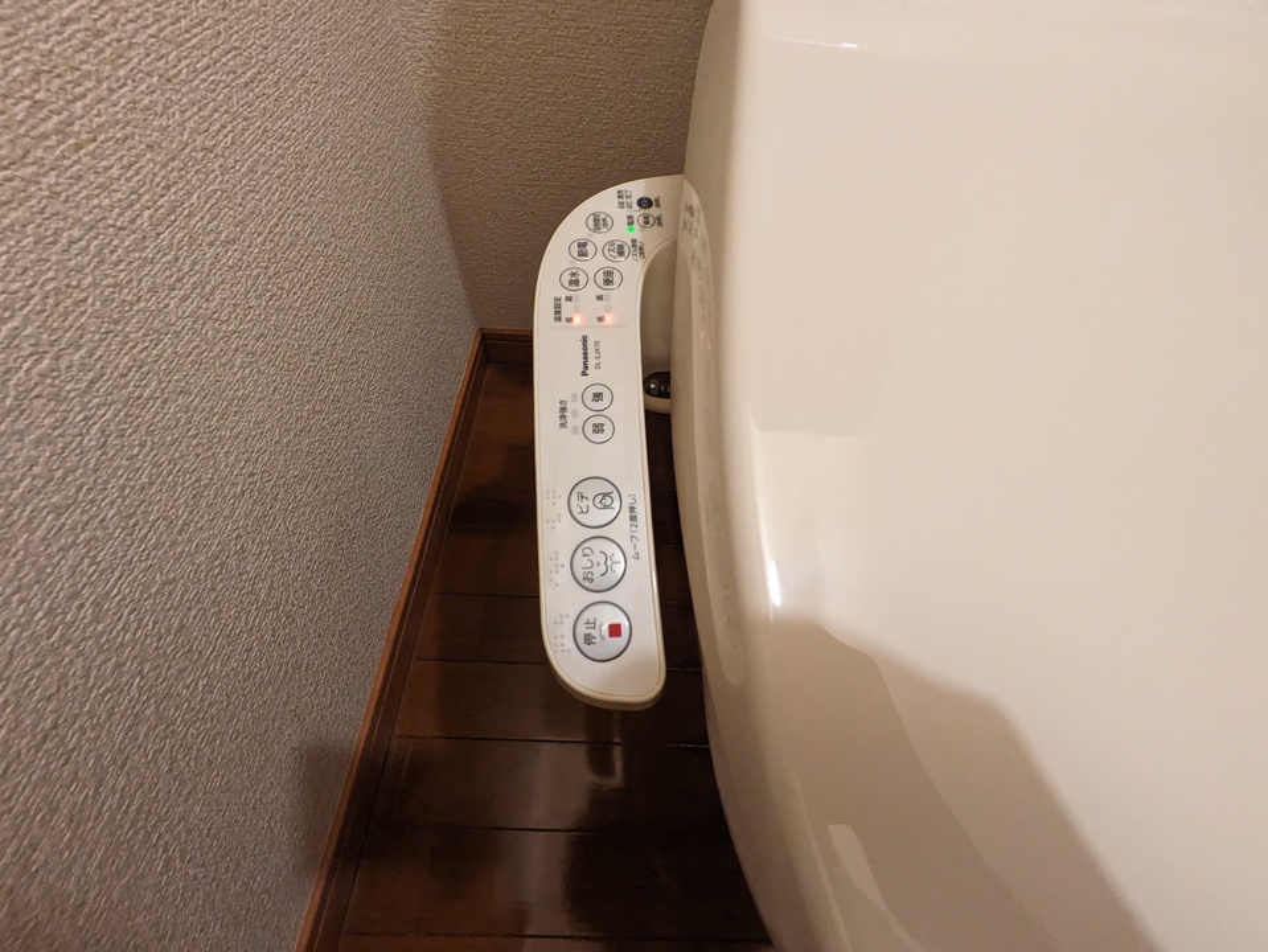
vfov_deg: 85.7
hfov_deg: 102.0
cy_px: 476
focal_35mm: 14
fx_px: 513
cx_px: 634
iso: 626
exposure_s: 1/40
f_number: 2.2
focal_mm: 1.83
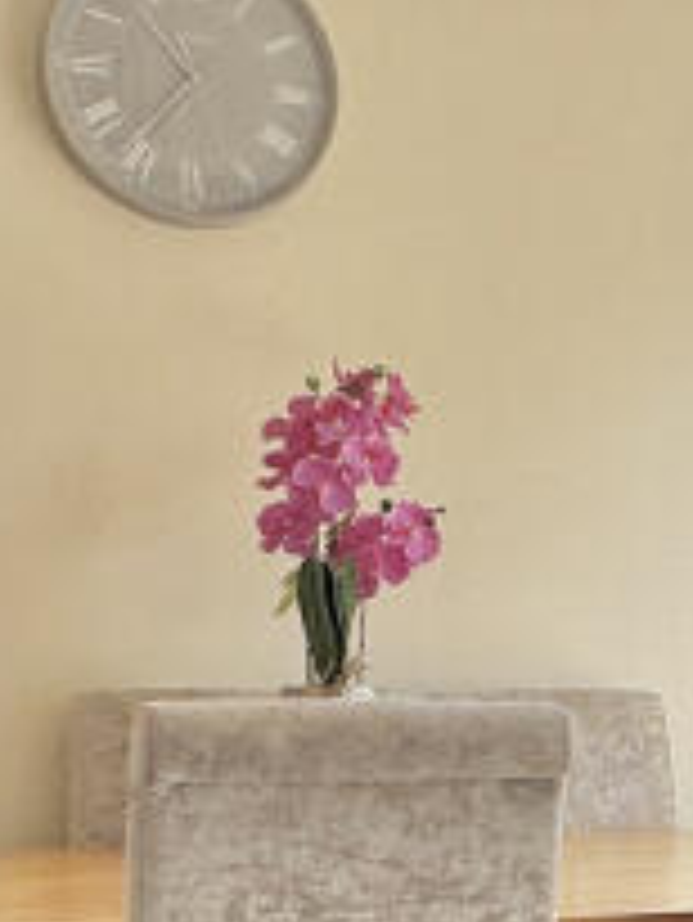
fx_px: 1867
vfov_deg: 27.4
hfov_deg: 20.1
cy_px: 679
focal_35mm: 70
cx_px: 770
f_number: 2.2
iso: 64
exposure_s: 1/115
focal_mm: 2.22
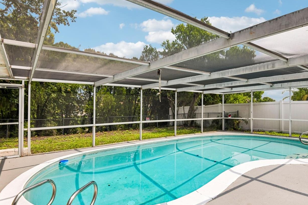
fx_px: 180
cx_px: 176
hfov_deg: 80.7
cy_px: 111
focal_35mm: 21
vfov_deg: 59.4
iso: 400
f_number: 8
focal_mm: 16
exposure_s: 1/1250
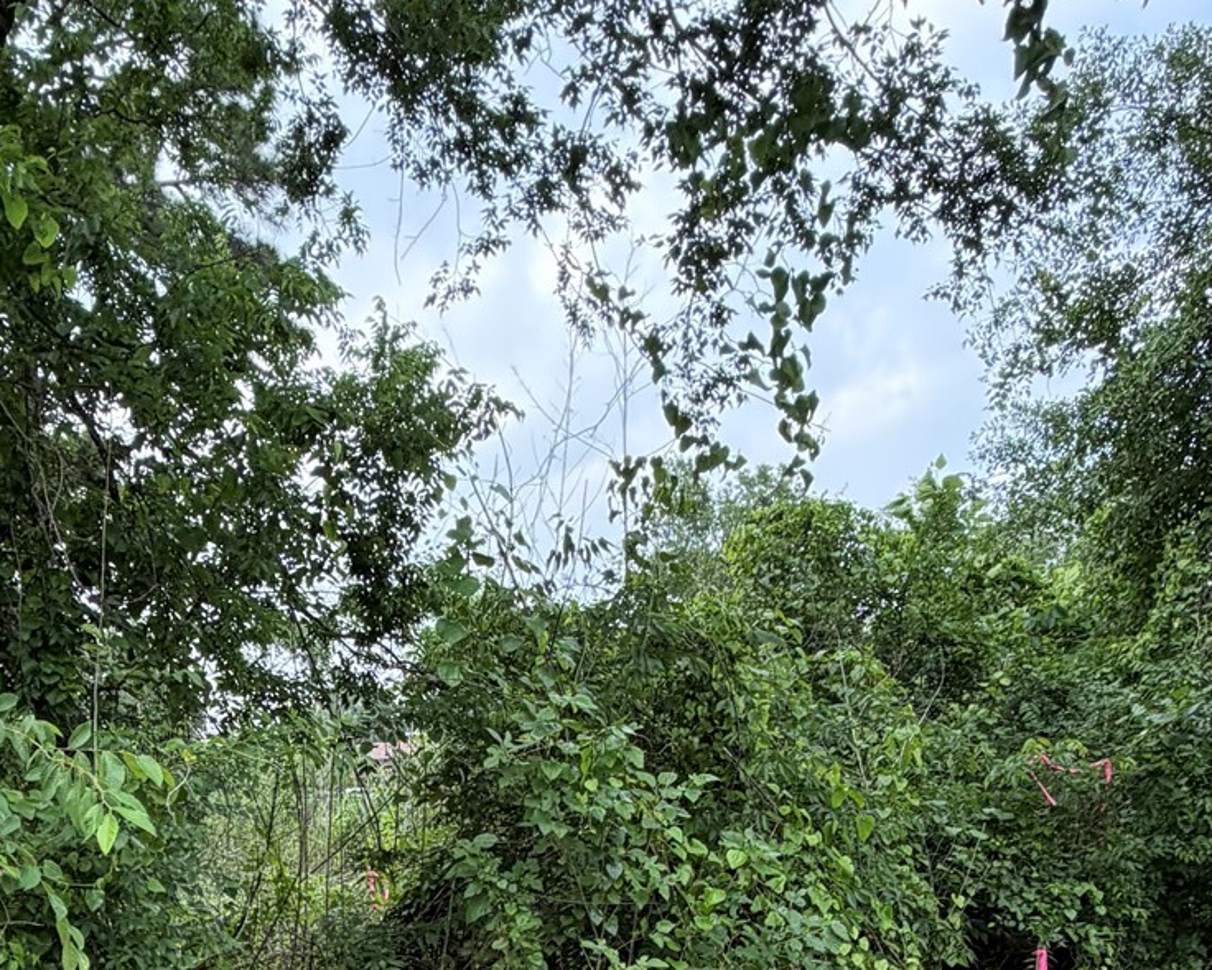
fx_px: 1363
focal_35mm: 38
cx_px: 425
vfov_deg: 33.1
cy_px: 1123
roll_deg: +0.3
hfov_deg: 47.3
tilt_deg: -11.7
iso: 40
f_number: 2.2
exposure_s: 1/214
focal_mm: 2.22
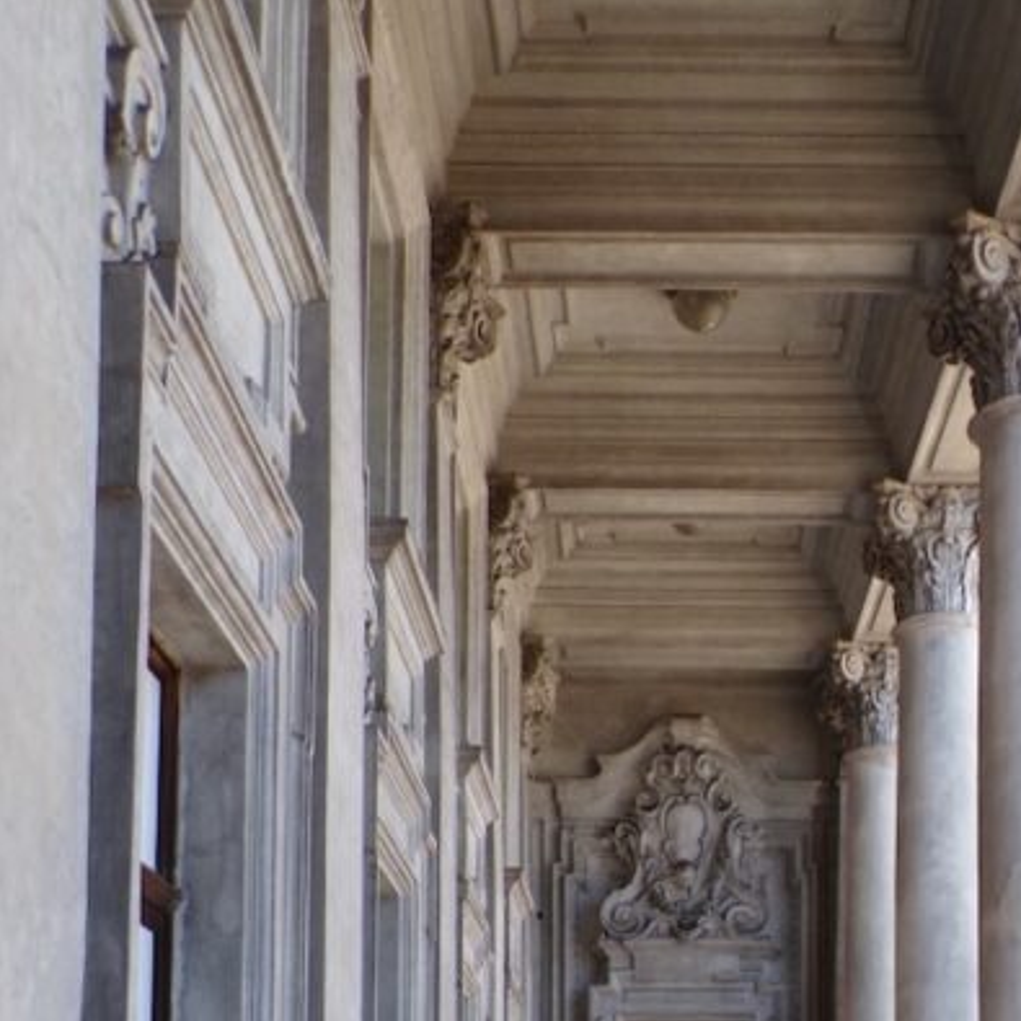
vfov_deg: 28.4
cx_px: 698
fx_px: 1835
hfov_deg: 30.8
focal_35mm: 55
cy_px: 1106
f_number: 3
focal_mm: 4.3
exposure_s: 1/200
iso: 100
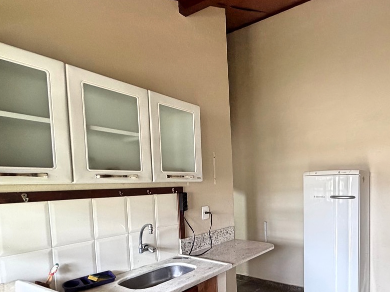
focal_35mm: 23
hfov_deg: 70.0
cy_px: 198
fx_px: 259
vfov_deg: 57.4
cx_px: 282
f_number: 2.2
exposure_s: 1/60
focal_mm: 2.22
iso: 500
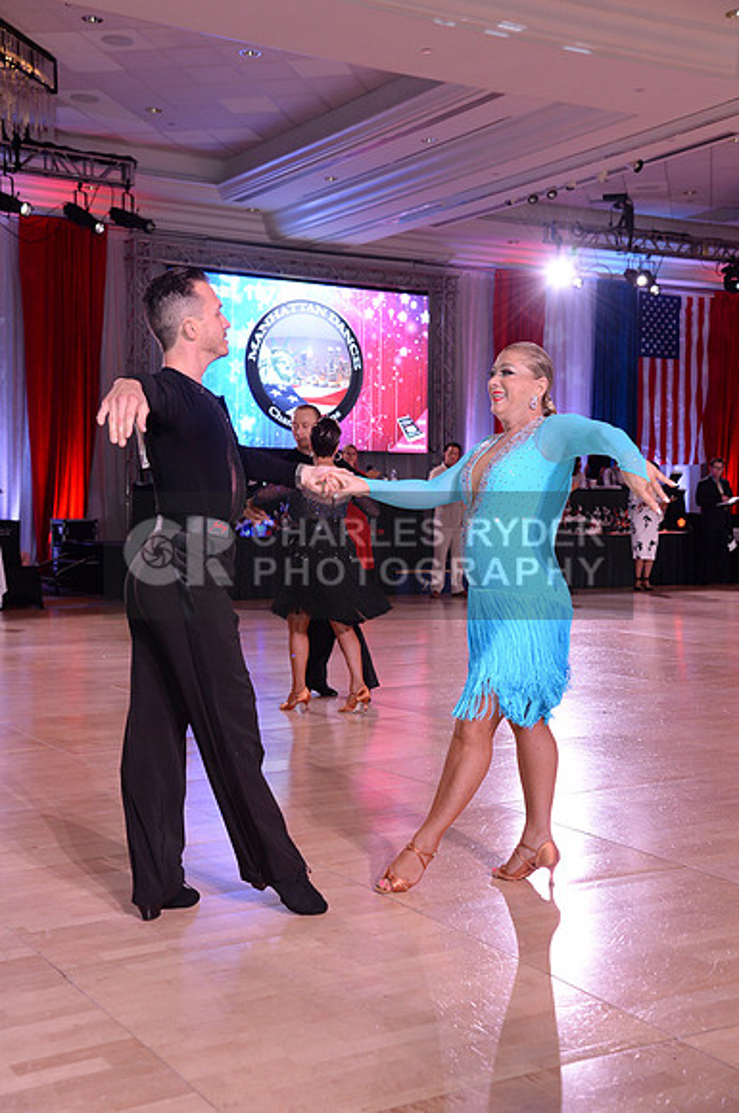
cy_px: 556
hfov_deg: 29.2
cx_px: 370
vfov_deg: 42.8
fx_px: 1421
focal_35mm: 46
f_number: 5.6
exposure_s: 1/250
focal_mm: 46
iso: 2000
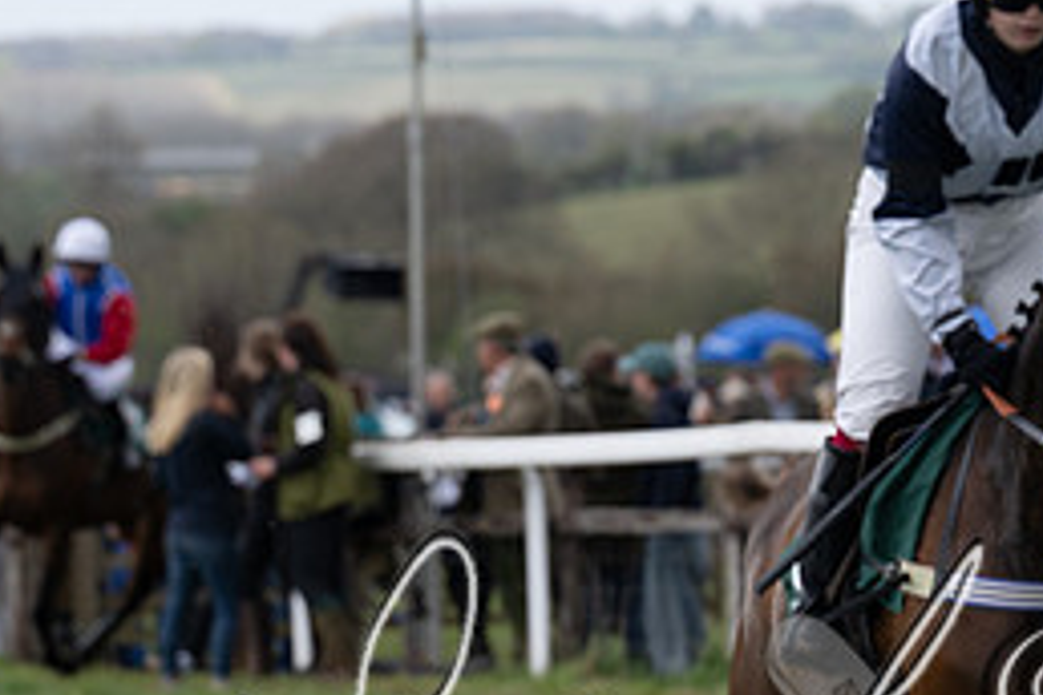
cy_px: 558
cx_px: 982
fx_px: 8981
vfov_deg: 4.4
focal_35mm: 310
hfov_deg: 6.6
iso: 200
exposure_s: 1/1000
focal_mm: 92
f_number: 4
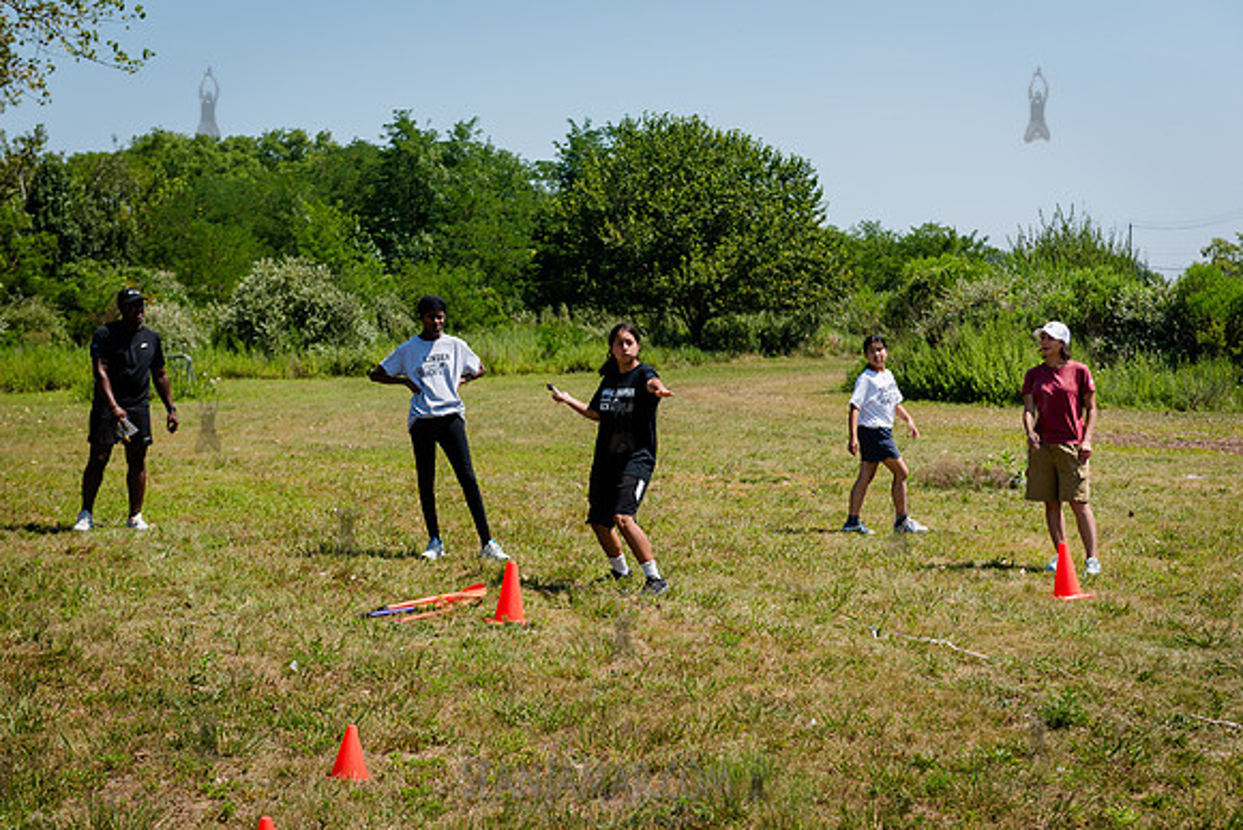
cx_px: 622
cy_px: 415
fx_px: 2141
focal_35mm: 62
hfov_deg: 32.4
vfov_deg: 21.9
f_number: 4
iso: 320
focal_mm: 62
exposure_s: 1/2500
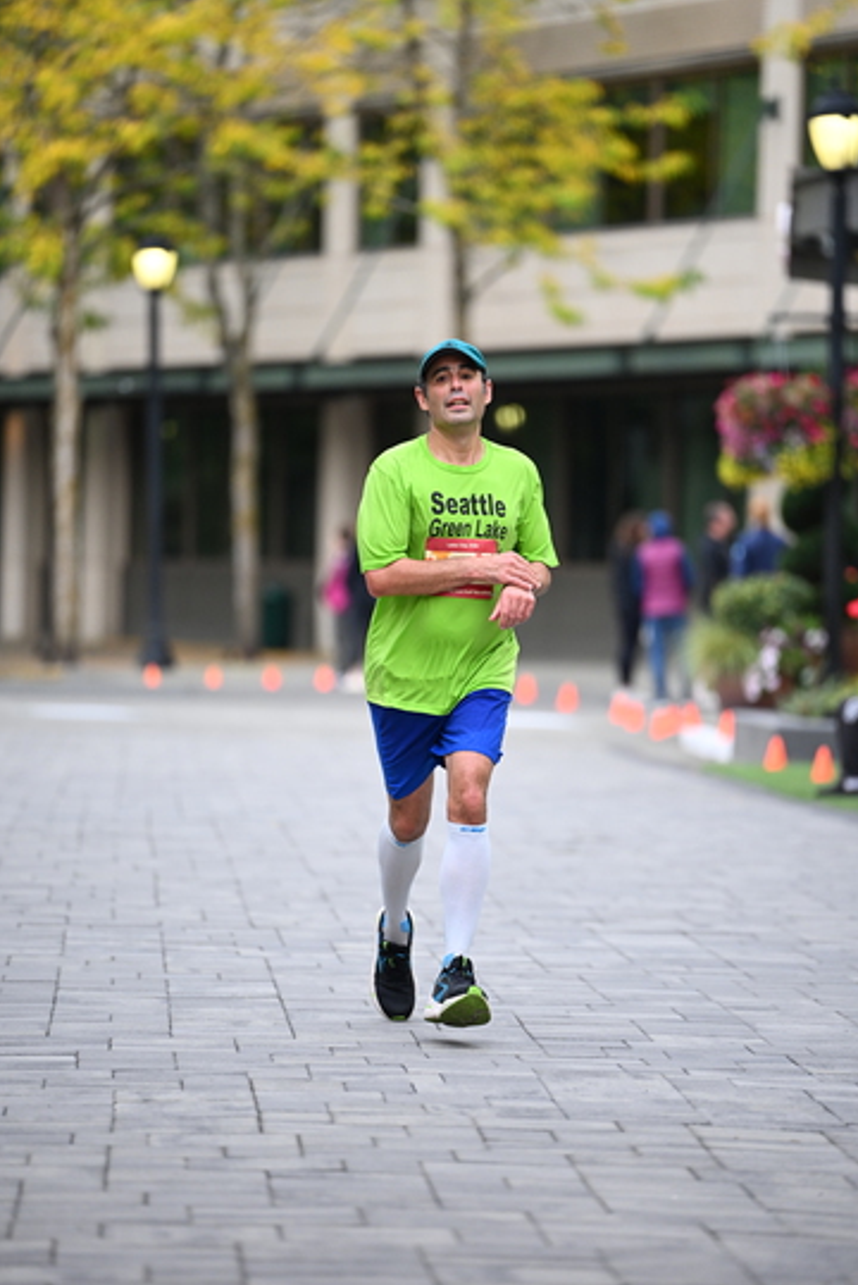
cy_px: 651
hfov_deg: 6.7
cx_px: 428
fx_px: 7283
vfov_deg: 10.1
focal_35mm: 204
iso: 1000
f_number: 2.8
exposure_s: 1/1600
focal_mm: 200
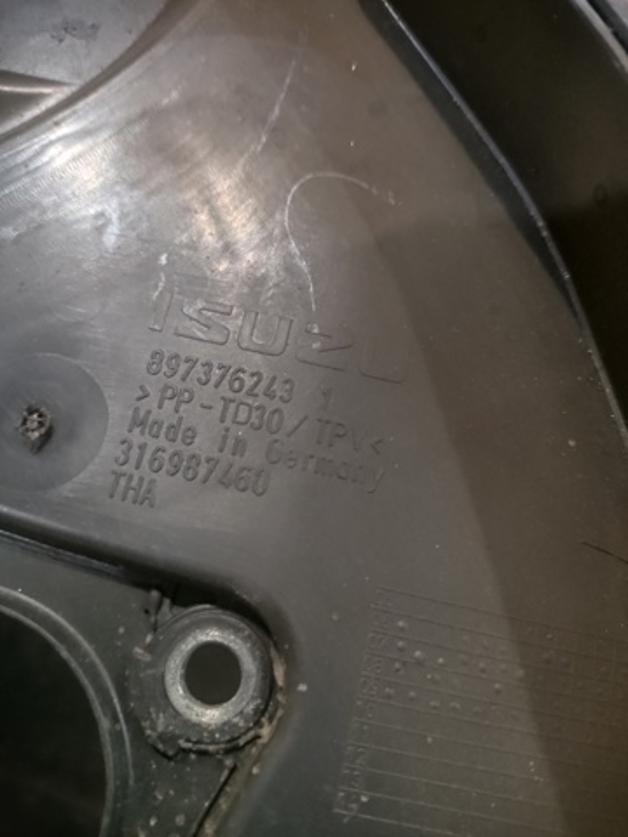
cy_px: 418
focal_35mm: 25
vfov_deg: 69.4
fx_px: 605
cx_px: 314
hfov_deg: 54.9
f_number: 1.79
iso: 2000
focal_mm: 4.71
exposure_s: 1/16.7
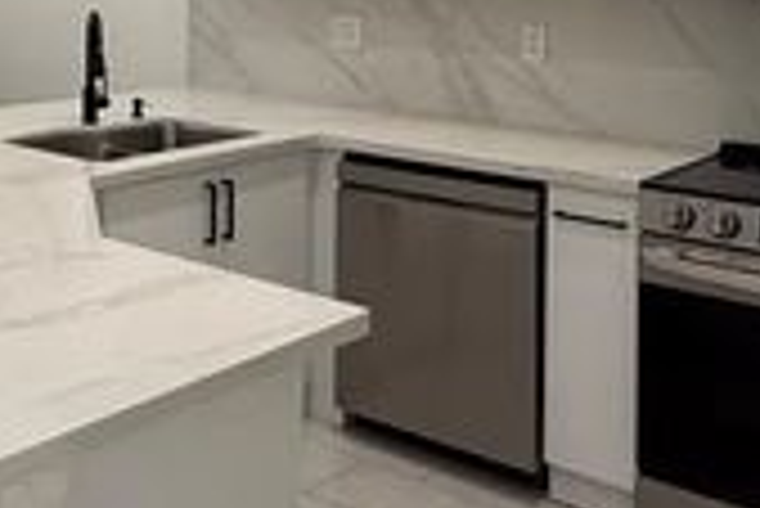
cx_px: -4
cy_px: -49
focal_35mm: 55
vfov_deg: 23.2
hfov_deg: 33.1
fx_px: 1162
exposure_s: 1/120
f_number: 2.2
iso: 250
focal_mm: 2.22
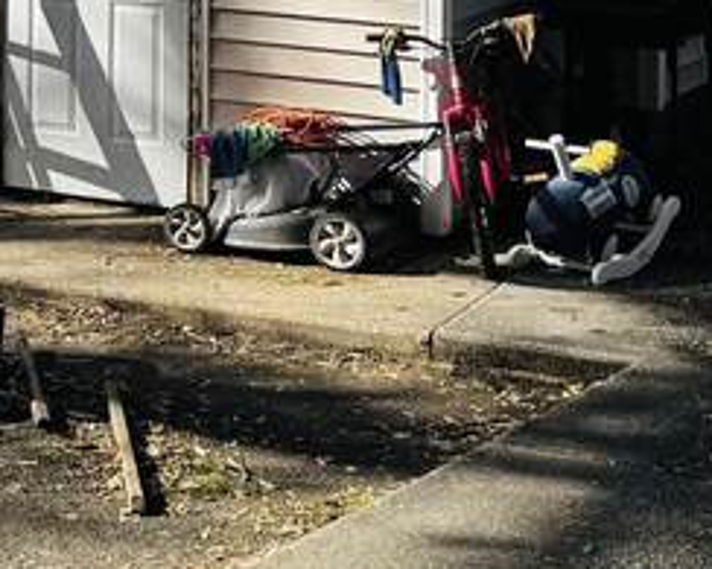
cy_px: -333
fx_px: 2591
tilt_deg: +2.5
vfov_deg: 11.9
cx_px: -140
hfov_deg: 15.1
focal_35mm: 123
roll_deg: +0.3
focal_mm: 6.76
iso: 80
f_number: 1.78
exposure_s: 1/1818
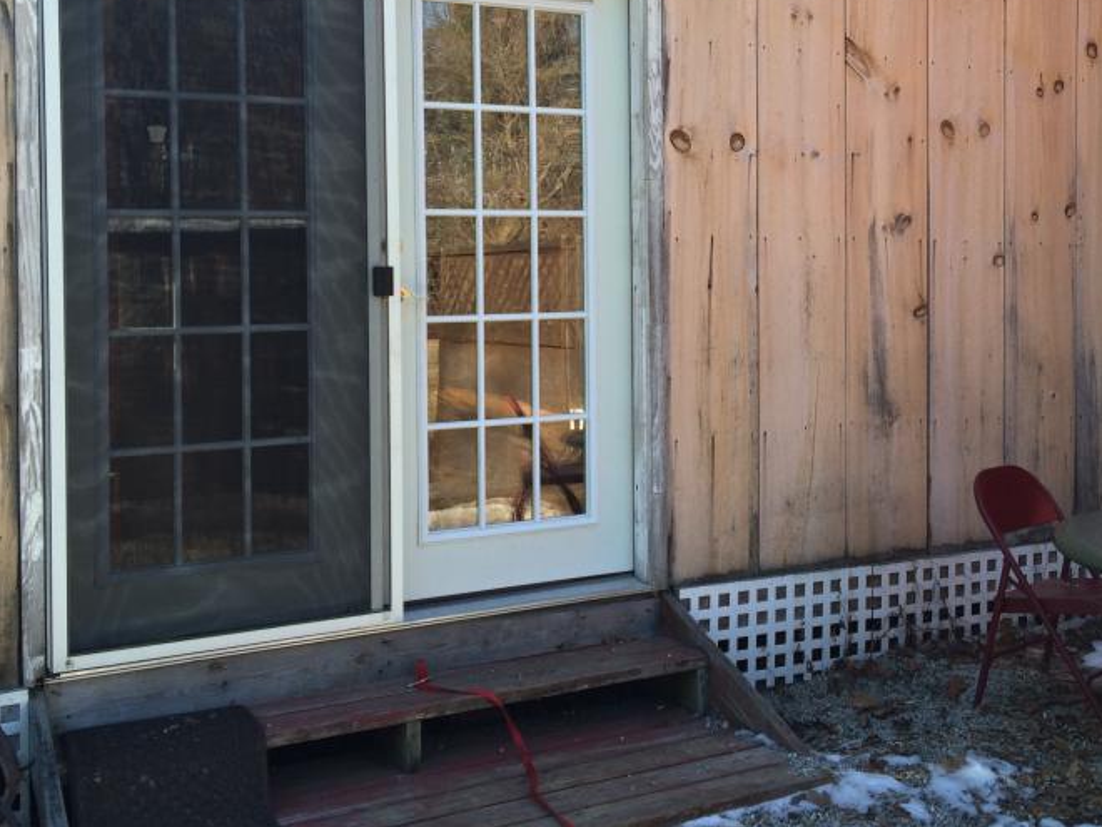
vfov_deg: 31.9
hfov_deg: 41.9
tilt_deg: -0.1
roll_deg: +1.6
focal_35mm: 45
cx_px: 655
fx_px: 1433
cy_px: 269
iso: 32
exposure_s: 1/323
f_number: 2.2
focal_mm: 4.15
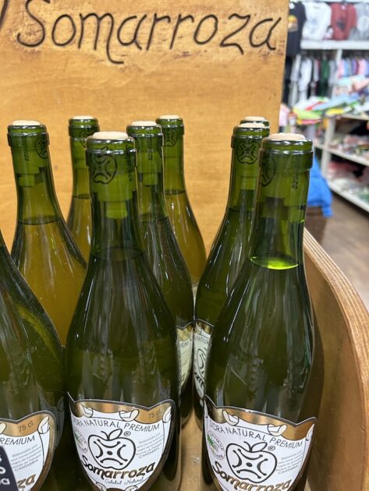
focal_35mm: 26
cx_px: 184
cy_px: 246
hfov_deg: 53.1
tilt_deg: -21.5
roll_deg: +0.0
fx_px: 369
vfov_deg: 67.3
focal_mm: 5.7
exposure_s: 1/50
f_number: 1.5
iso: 400
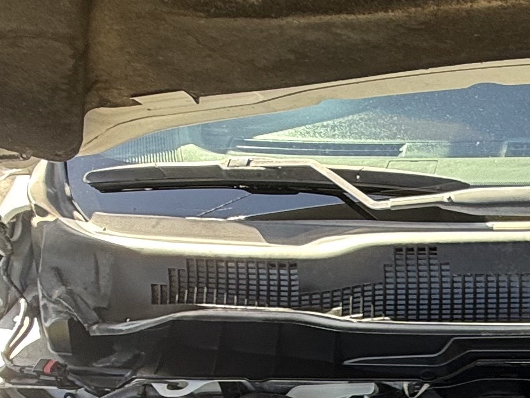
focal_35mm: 61
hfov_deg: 27.3
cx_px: 662
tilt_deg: -46.3
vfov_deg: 20.2
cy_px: 622
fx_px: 934
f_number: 2.2
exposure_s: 1/101
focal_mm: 2.22
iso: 50
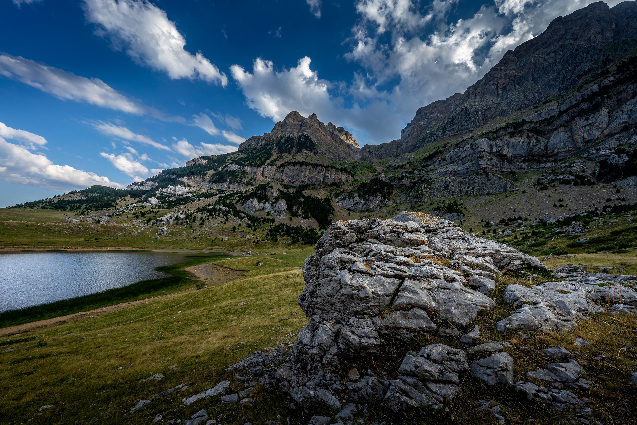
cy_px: 212
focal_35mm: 12
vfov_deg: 90.0
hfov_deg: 112.6
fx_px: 212
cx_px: 318
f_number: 11
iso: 80
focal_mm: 12
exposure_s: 1/50
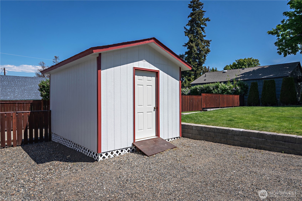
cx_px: 151
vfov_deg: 55.1
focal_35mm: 23
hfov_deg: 76.1
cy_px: 100
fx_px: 193
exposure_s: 1/160
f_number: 16
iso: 200
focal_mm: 23
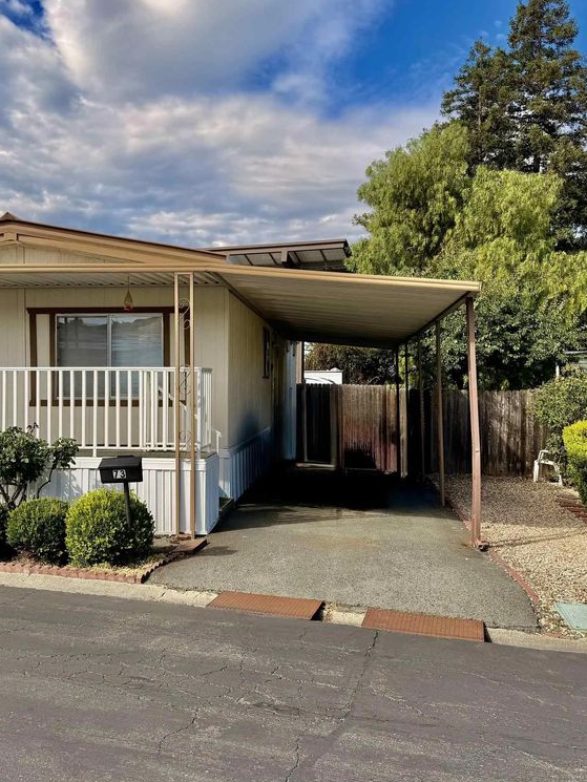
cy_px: 384
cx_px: 238
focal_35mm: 33
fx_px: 746
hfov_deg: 42.8
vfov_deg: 55.3
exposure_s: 1/4167
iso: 80
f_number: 1.78
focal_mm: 6.76
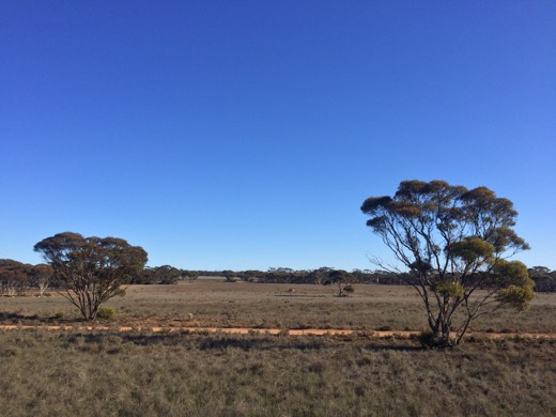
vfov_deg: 48.2
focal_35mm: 29
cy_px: 208
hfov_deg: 61.7
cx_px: 278
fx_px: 466
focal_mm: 4.15
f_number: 2.2
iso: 32
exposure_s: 1/2053
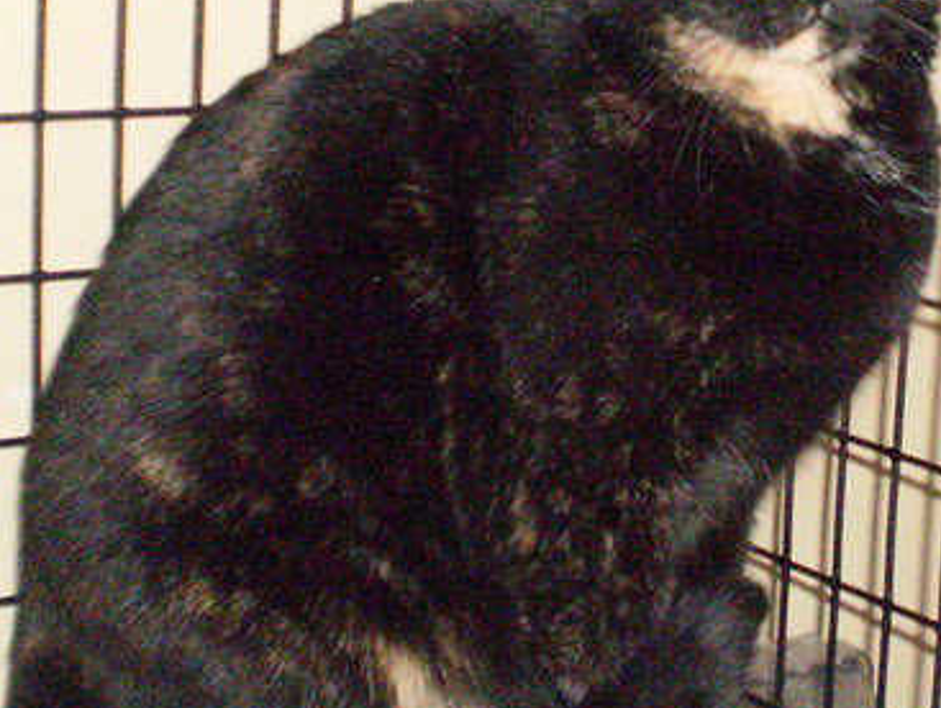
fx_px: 1333
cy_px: 259
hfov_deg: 38.9
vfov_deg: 29.6
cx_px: 478
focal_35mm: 49
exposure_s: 1/250
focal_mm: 6.3
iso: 1000
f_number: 3.1
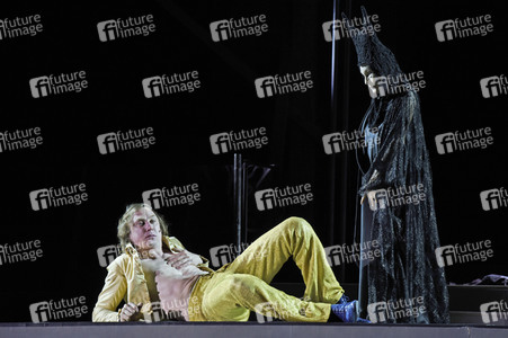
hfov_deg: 18.6
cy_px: 169
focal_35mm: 110
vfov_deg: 12.4
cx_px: 254
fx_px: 1551
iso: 1000
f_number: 6.3
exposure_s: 1/125
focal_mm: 110
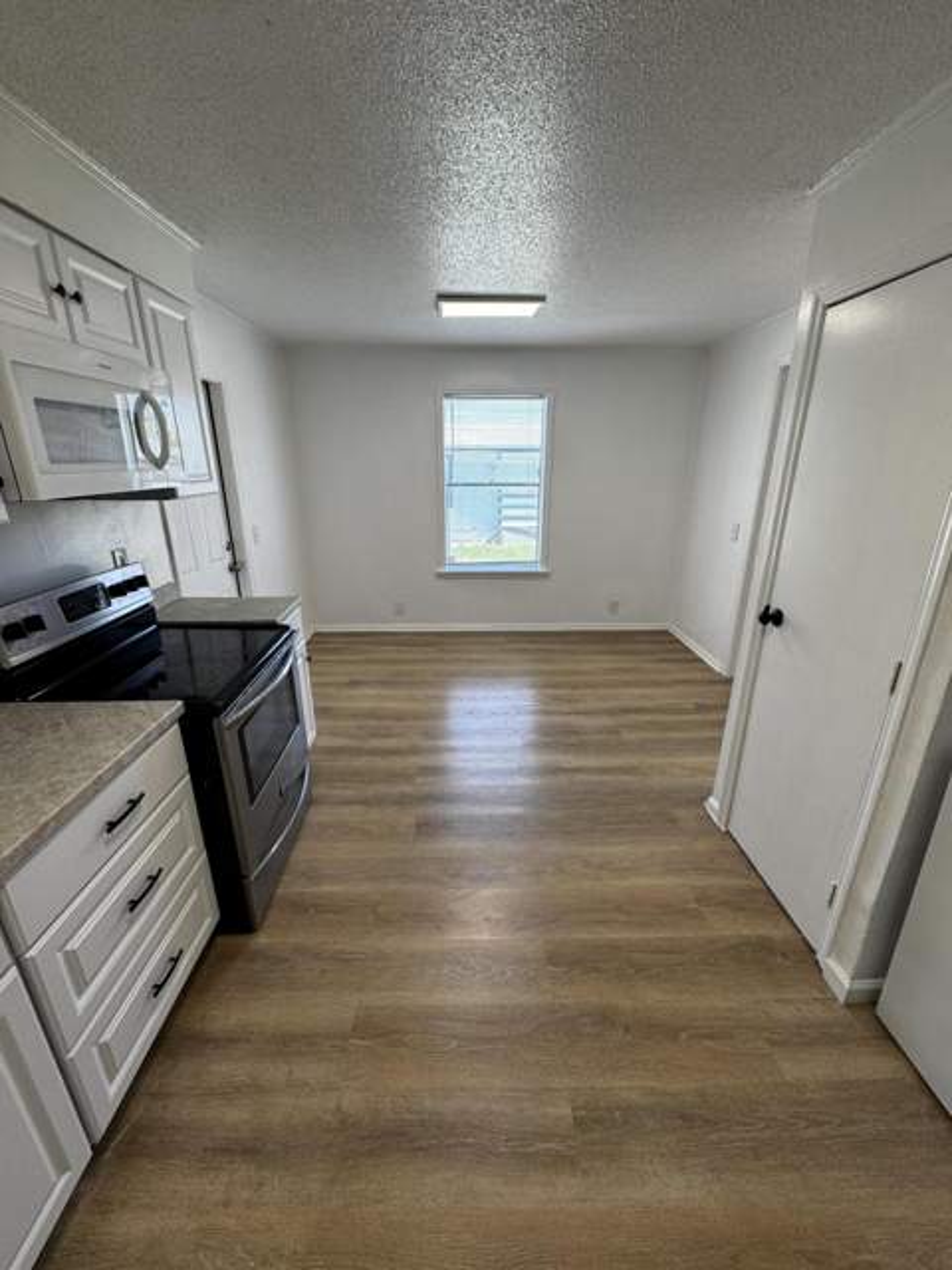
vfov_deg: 102.1
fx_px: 513
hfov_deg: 85.7
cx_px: 476
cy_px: 635
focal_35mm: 14
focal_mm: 2.22
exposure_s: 1/120
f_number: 2.2
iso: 80
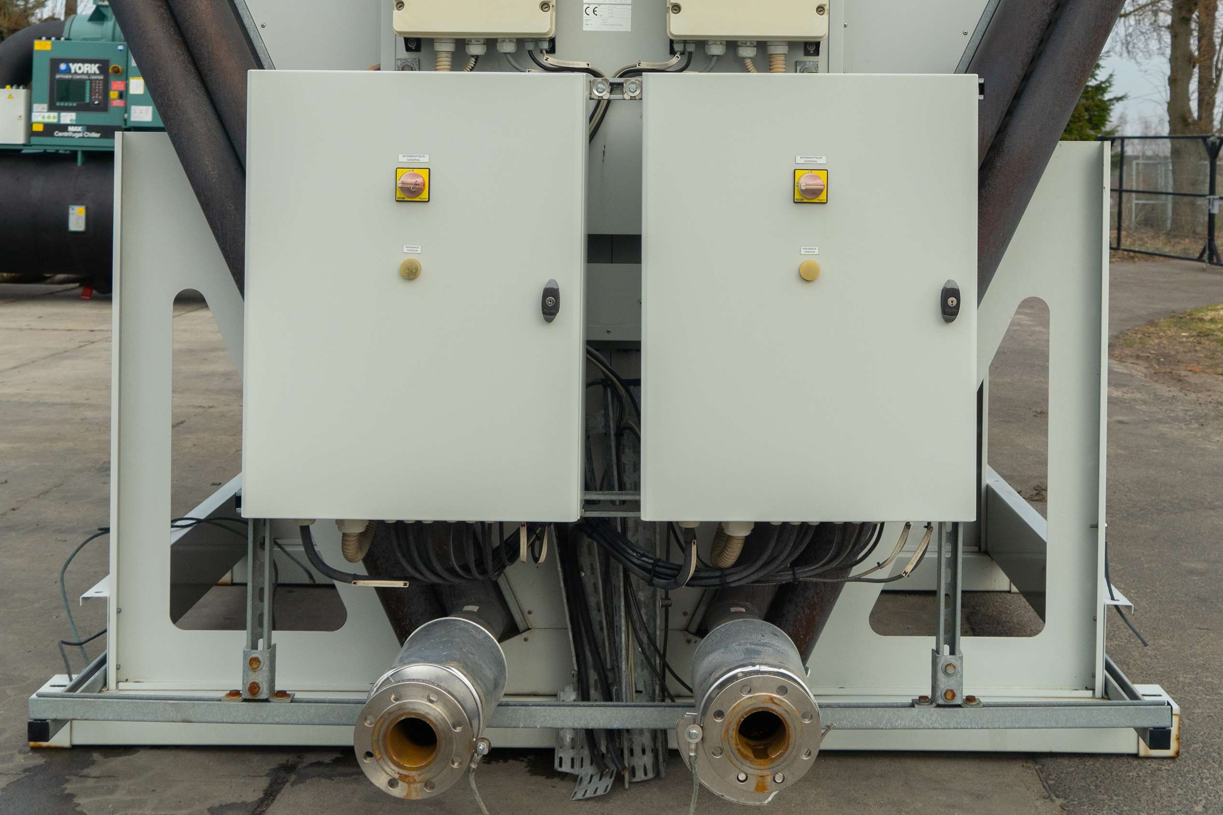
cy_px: 170
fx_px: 1597
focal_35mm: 47
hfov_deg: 41.9
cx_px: 675
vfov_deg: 28.1
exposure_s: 1/500
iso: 320
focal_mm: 29
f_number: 5.6
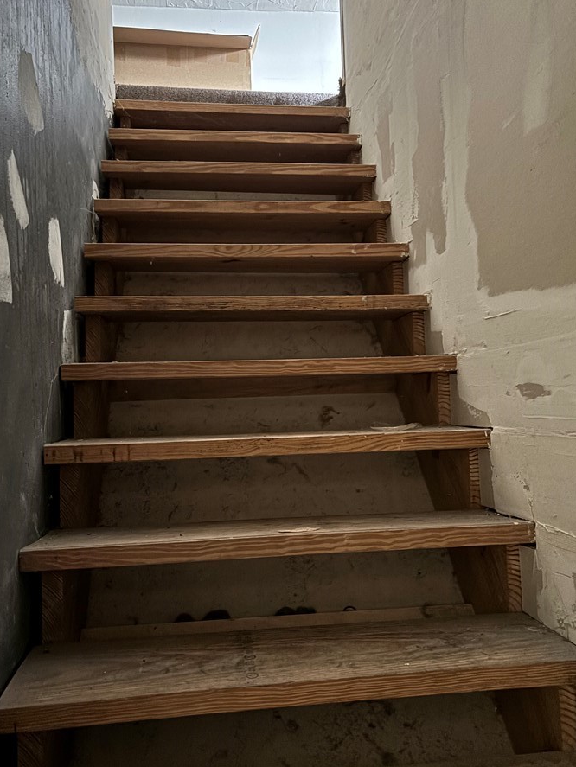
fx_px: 665
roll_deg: +2.4
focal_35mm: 30
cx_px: 288
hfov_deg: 46.8
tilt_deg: +1.6
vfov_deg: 59.9
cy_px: 380
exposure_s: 1/16
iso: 1000
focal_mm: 5.96
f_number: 1.6
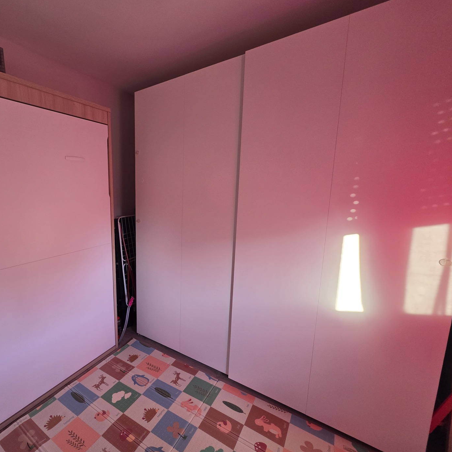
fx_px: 236
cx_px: 138
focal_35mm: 16
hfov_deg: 83.3
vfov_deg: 87.4
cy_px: 231
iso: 200
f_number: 1.9
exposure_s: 1/100
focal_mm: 2.2
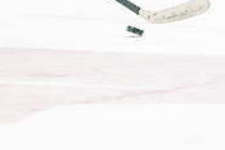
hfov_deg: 3.4
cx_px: -90
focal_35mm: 613
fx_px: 3831
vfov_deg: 2.2
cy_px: -42
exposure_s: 1/1250
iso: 3200
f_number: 2.8
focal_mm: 133
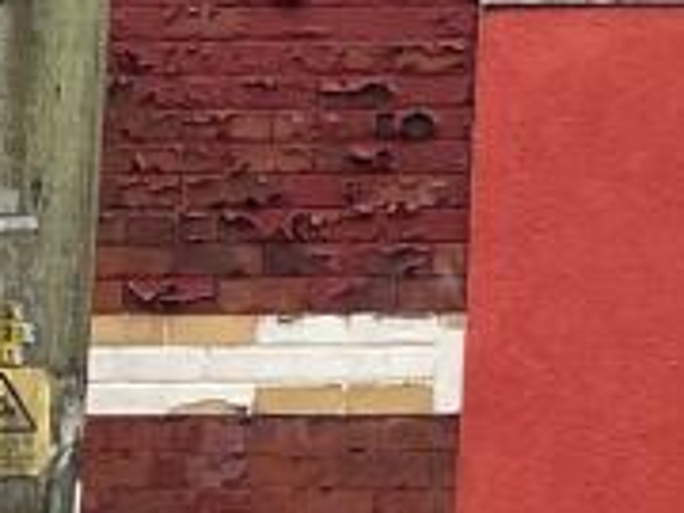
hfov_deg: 10.7
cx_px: 1497
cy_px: 30
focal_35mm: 165
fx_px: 3260
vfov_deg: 9.0
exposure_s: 1/182
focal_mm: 3
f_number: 1.8
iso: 20
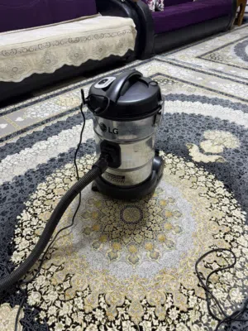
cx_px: 124
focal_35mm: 24
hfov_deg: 56.8
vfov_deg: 71.6
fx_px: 229
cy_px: 166
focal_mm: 6.76
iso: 160
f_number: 1.78
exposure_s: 1/50
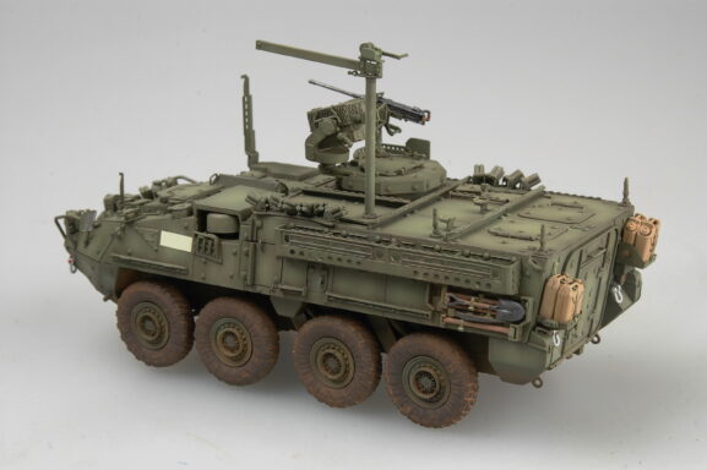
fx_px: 1619
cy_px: 235
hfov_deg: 24.6
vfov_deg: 16.5
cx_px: 354
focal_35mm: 82
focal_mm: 55
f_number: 14
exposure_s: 1/250
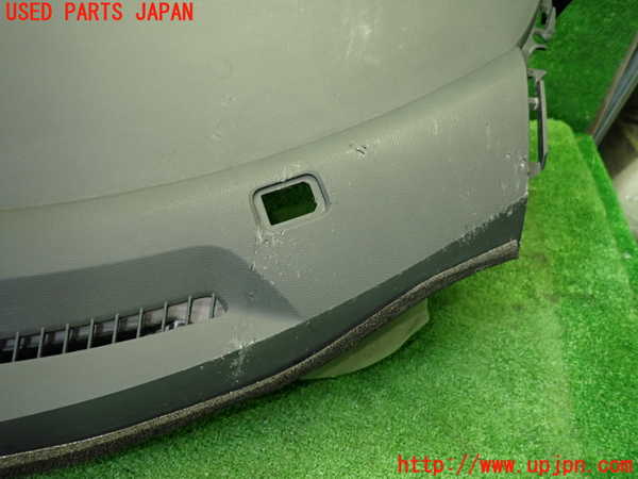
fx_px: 461
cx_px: 319
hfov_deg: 69.4
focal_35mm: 25
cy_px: 240
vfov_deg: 54.9
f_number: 2
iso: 250
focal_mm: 4.5
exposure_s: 1/30
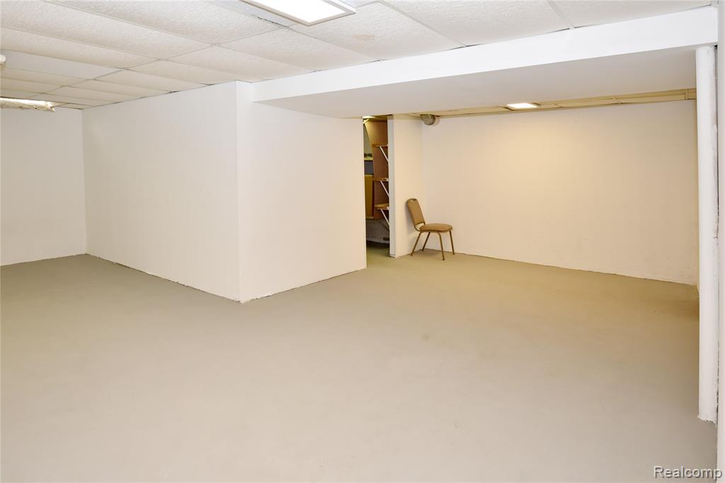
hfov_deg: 93.3
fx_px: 342
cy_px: 242
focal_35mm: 17
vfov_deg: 70.5
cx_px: 362
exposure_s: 1/60
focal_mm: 17
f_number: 9
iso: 800
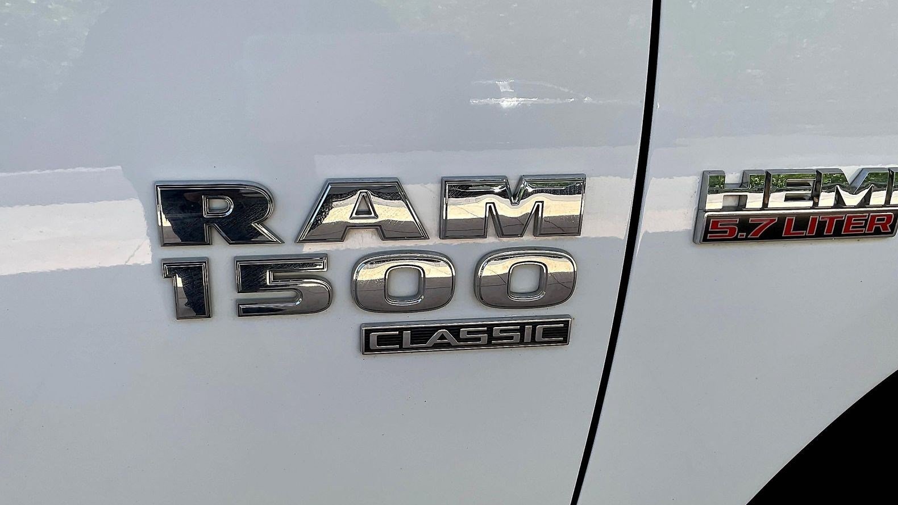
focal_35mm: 32
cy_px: 268
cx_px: 446
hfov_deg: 61.0
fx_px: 762
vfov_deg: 36.7
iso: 16
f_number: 1.8
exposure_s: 1/580
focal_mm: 3
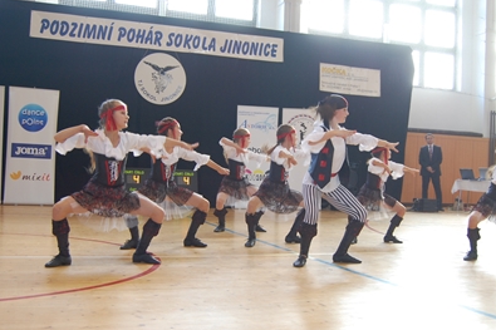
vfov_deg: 30.7
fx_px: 601
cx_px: 256
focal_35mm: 44
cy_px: 171
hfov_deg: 44.8
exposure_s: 1/60
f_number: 4
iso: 400
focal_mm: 23
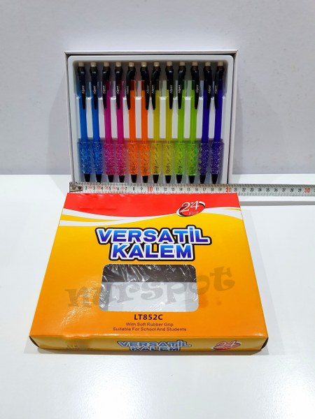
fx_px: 315
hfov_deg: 53.1
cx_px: 158
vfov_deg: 67.3
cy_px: 210
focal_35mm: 26
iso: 250
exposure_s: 1/100
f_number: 2.4
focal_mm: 4.32
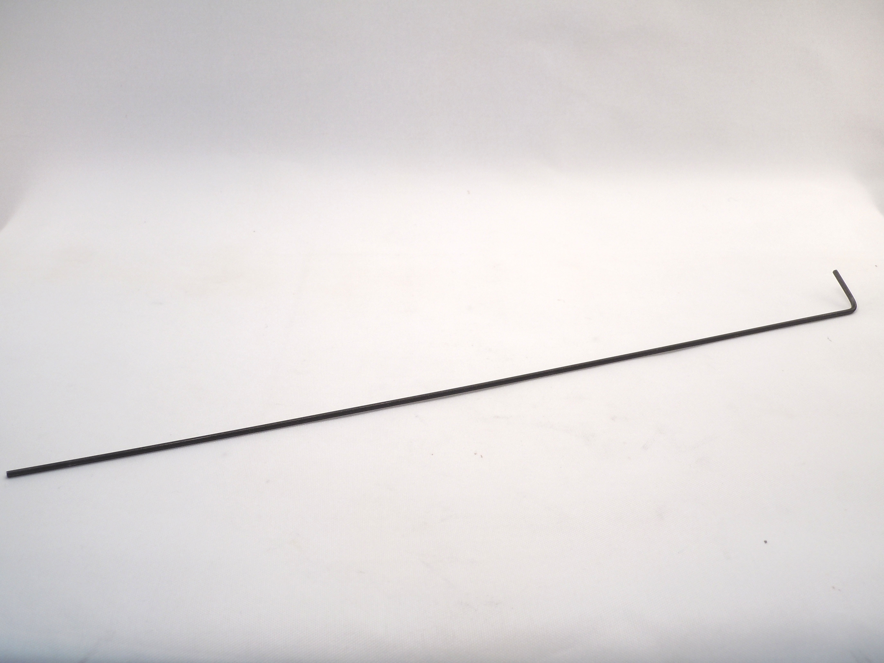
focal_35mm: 39
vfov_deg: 36.8
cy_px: 332
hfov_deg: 47.9
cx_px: 442
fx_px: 996
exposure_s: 1/80
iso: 100
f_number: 4.3
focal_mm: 6.9
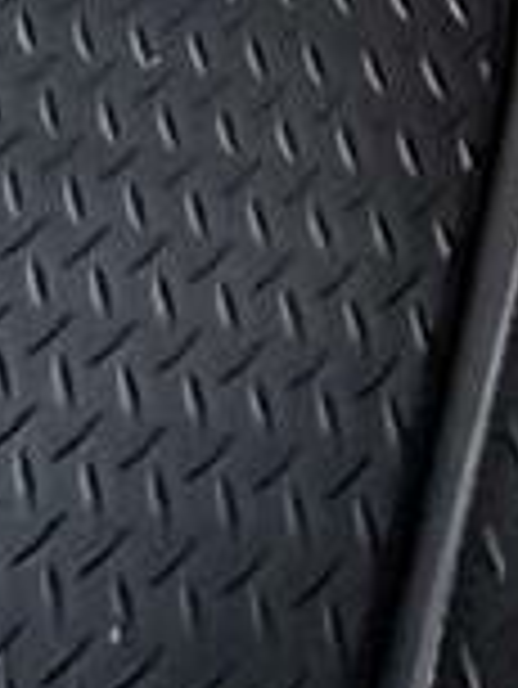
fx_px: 1634
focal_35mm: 82
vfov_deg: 13.5
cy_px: -1120
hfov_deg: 15.0
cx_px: 1009
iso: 80
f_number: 2.2
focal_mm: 2.22
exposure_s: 1/139
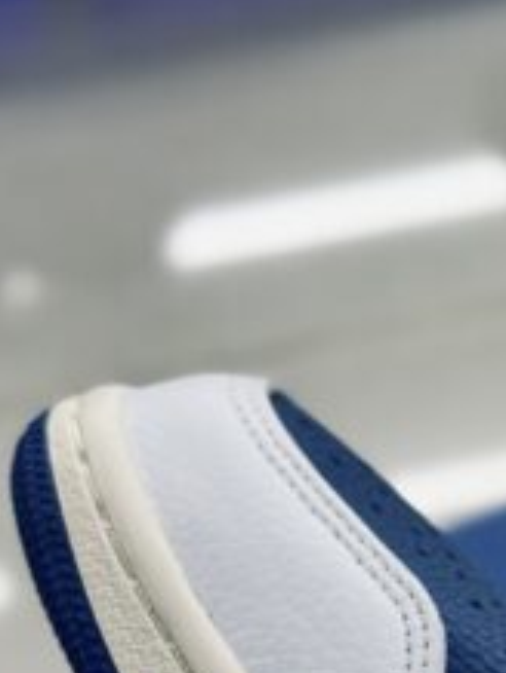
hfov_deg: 7.0
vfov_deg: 9.2
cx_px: 997
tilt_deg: -54.9
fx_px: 3988
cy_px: 1218
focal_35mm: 205
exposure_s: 1/100
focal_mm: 6.86
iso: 64
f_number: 1.78
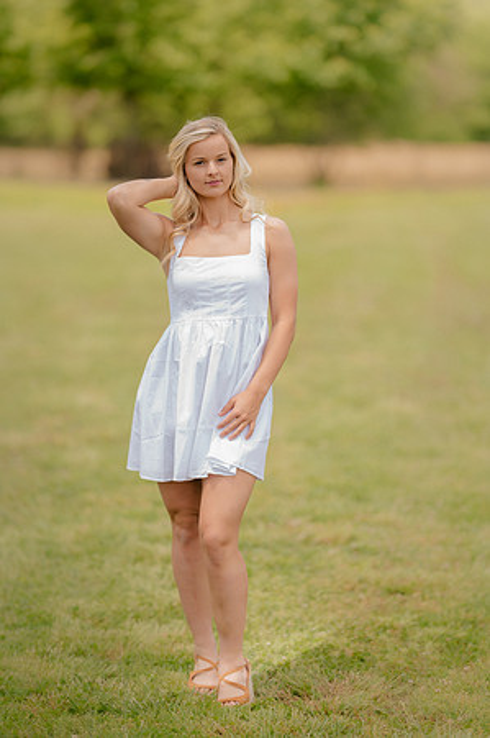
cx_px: 245
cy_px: 369
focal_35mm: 105
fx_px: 2149
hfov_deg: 13.0
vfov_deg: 19.5
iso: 200
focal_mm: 105
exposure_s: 1/2500
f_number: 1.4
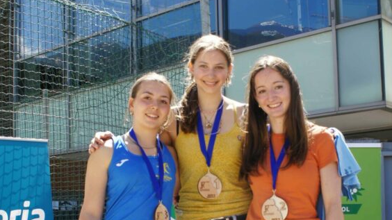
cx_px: 206
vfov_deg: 20.8
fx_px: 592
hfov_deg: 36.6
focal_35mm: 57
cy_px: 183
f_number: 8
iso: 100
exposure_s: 1/80
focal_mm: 20
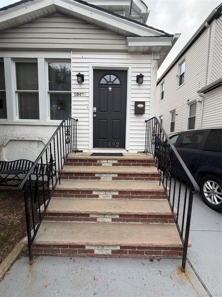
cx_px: 111
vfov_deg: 102.1
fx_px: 120
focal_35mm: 14
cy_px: 148
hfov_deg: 85.7
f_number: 2.2
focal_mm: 2.22
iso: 80
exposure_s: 1/121
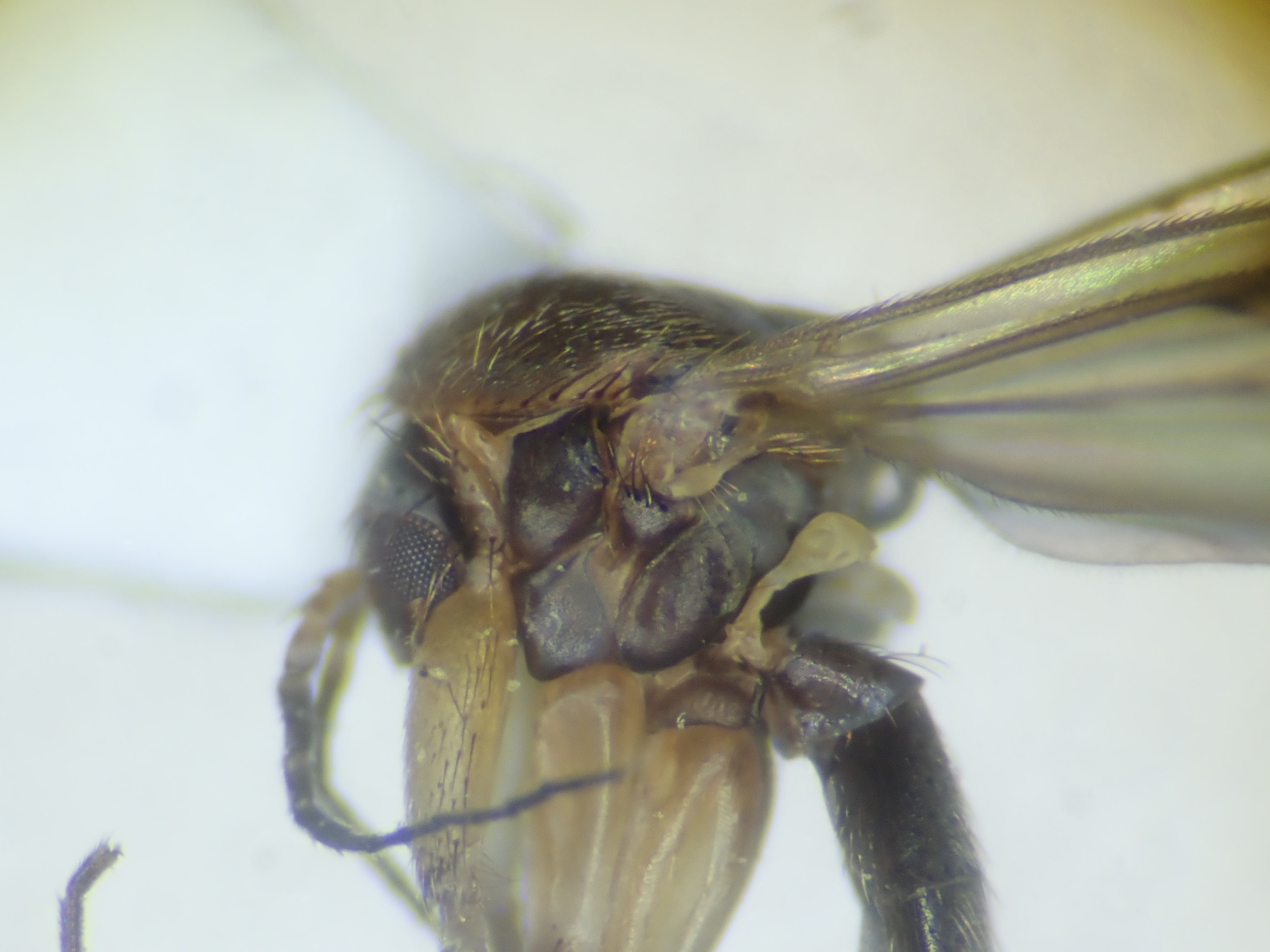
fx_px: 1798
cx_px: 635
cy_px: 476
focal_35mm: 49
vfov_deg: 29.7
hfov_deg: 38.9
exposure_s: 1/13
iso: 100
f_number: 4.5
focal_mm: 8.99
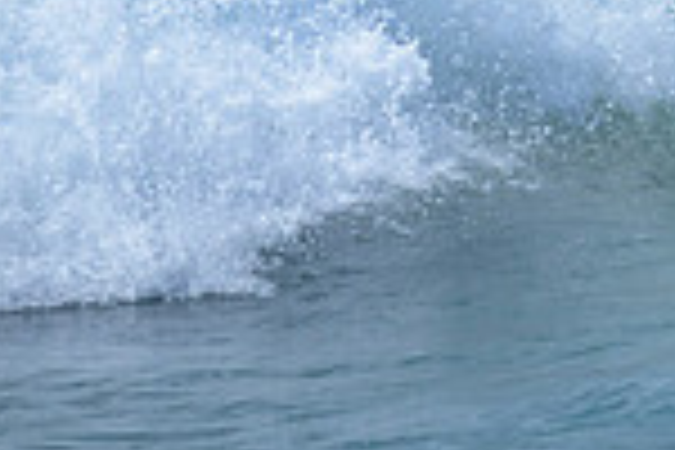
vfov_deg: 0.4
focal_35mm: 3089
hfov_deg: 0.7
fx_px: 57914
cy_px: -263
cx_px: 1206
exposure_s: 1/3200
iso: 800
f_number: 6.3
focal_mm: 800
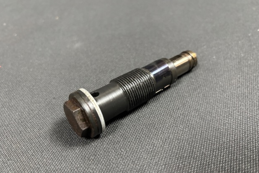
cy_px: 97
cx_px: 131
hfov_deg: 65.5
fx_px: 201
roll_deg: +3.9
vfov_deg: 46.3
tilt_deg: -43.0
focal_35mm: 28
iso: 500
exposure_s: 1/50
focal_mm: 5.96
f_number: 1.6
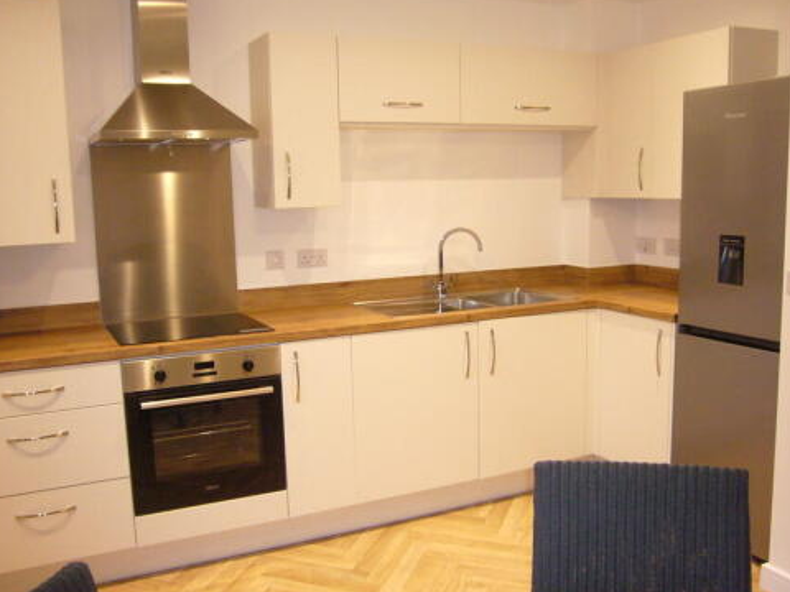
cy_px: 310
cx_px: 386
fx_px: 776
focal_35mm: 34
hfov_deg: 54.0
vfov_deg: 41.8
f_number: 2.8
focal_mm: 4.6
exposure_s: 1/30
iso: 250
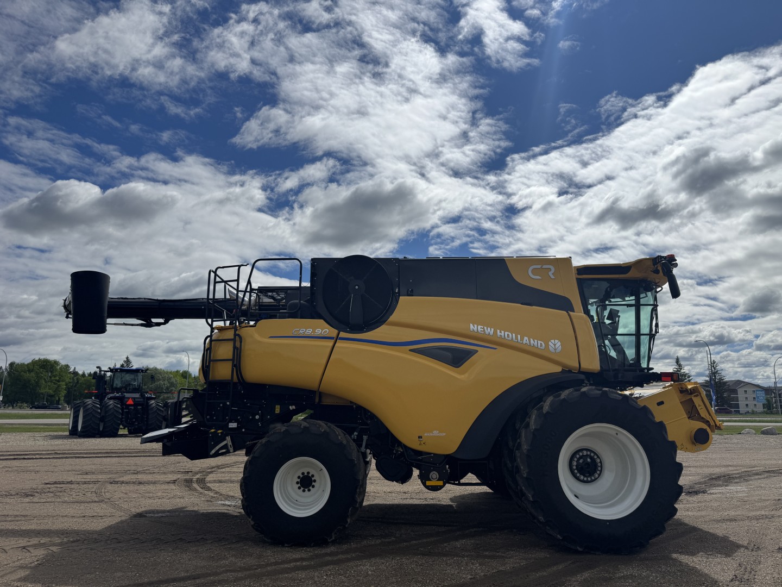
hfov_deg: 71.6
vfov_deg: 56.8
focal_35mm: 24
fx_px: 542
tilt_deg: +14.8
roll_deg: -3.3
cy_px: 294
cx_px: 391
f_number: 1.78
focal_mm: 6.76
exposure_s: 1/15152
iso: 64
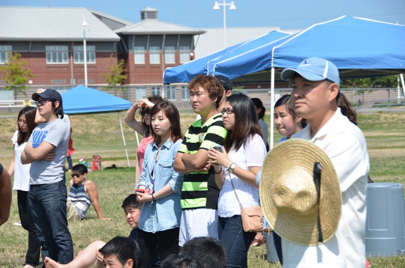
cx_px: 202
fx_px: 1516
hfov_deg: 15.2
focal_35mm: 135
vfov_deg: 10.1
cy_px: 134
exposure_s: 1/320
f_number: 8
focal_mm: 90
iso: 100
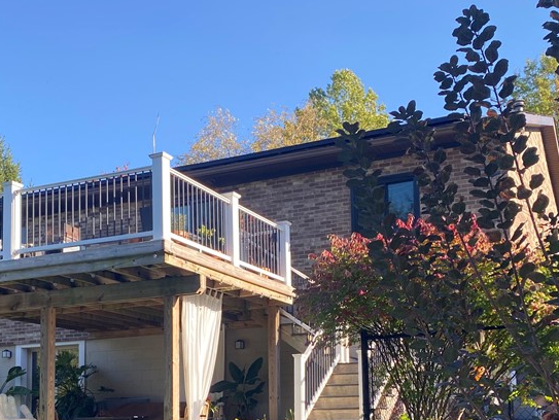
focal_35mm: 49
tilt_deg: +5.1
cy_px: 363
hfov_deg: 38.8
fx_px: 792
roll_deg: +0.0
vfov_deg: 28.7
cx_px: 252
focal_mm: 4.25
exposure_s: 1/562
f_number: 1.8
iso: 32
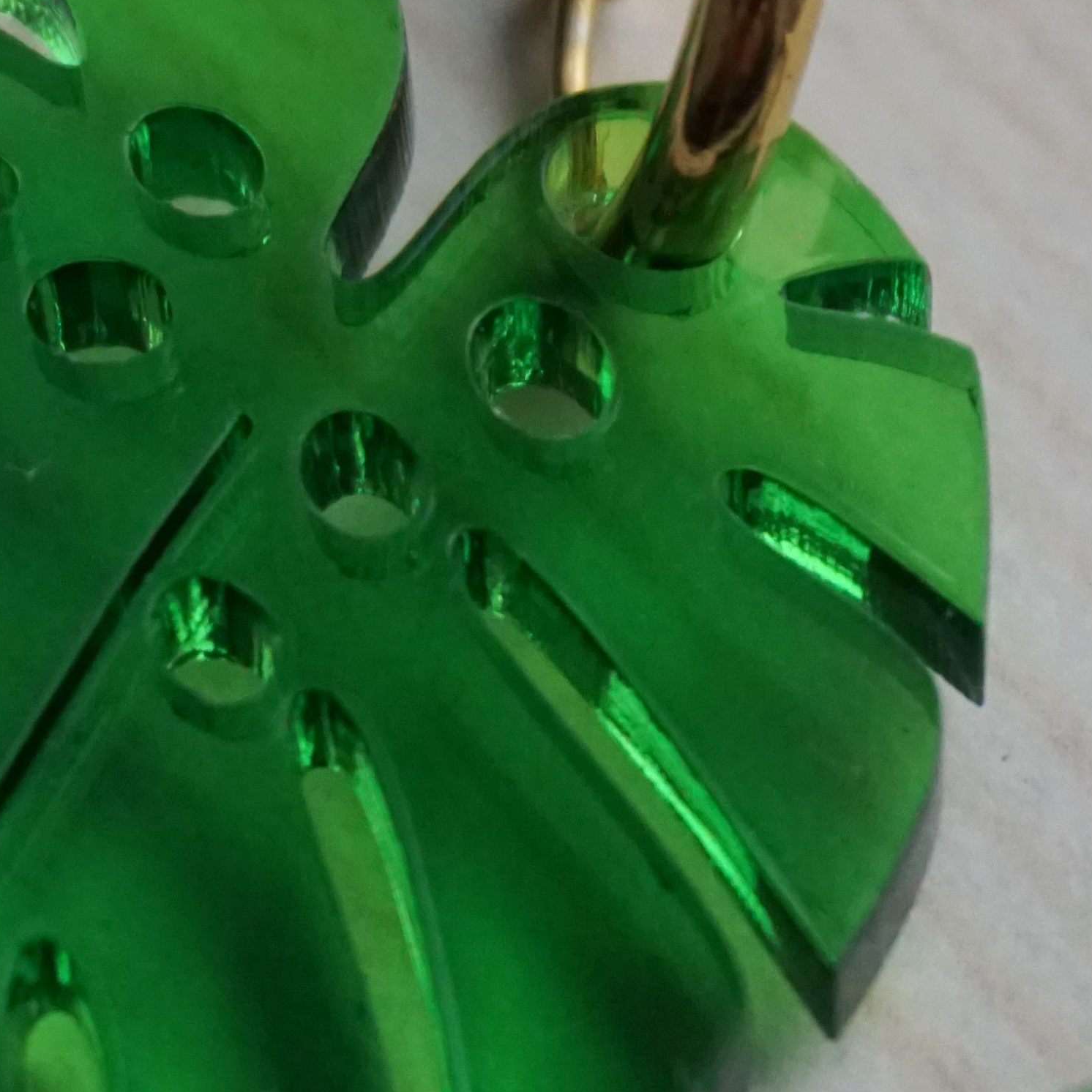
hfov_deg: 10.6
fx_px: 5853
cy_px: 1405
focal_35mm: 164
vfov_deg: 10.4
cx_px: 752
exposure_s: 1/160
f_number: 5
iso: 1600
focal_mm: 32
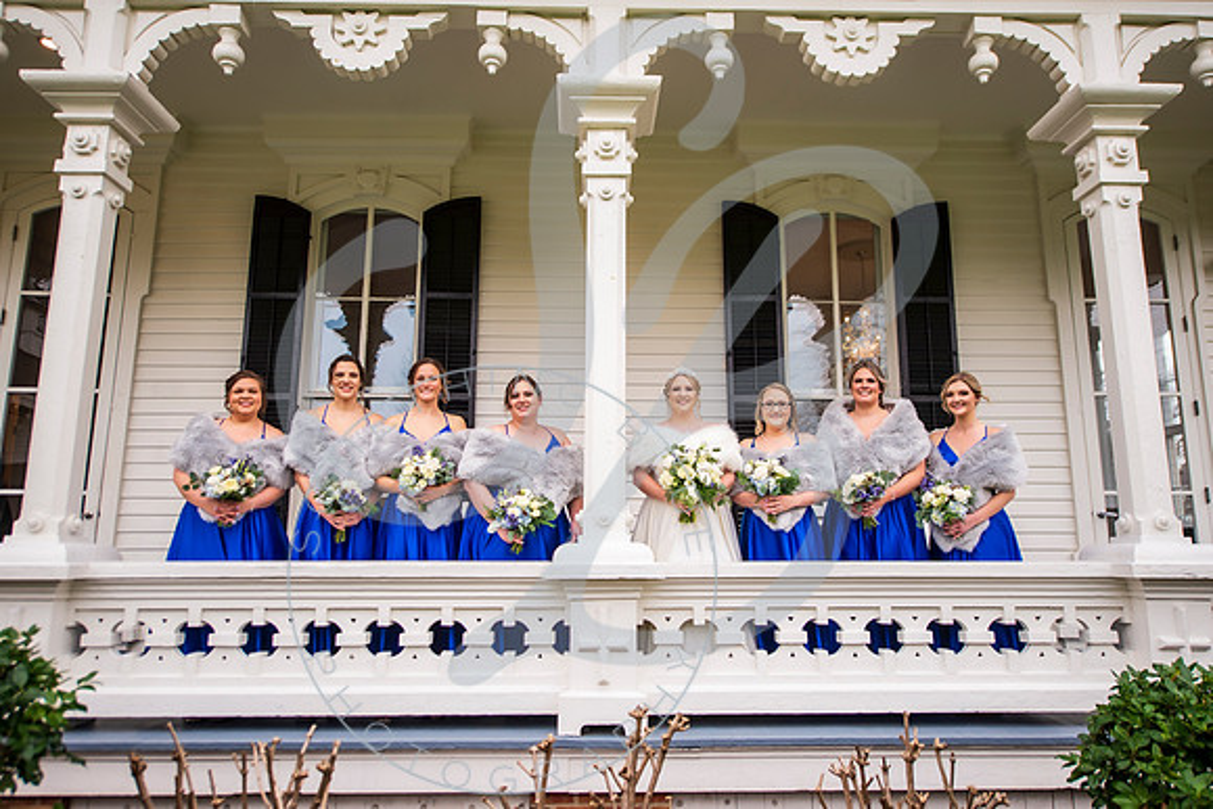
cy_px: 404
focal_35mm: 25
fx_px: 851
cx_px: 619
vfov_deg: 50.8
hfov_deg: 70.9
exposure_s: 1/400
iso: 200
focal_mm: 24
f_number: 2.8
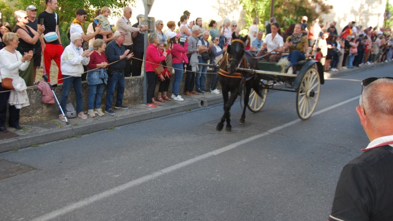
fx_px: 406
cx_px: 201
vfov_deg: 30.4
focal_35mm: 39
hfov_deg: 51.6
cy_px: 94
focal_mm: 24
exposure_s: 1/125
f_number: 4
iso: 125
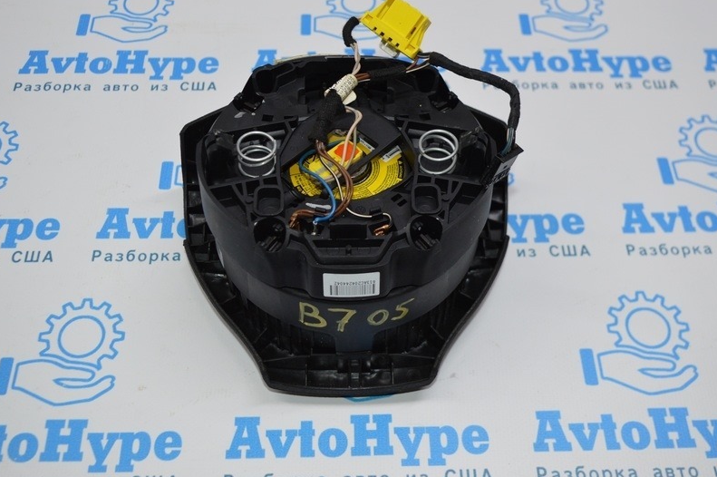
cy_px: 177
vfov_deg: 29.9
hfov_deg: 43.9
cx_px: 349
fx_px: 888
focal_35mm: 45
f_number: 4
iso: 400
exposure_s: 1/125
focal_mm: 23
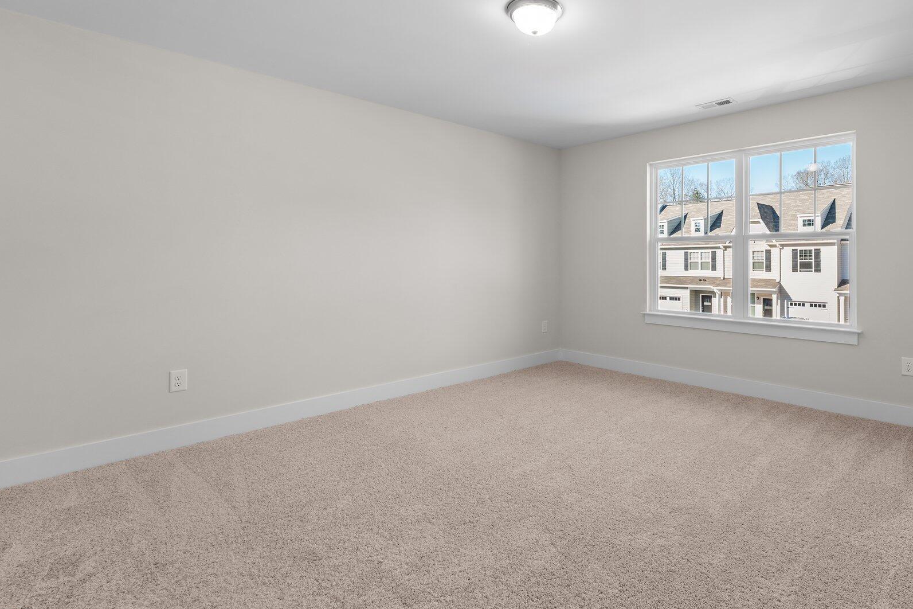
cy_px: 263
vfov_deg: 67.1
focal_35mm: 18
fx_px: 456
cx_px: 560
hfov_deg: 88.5
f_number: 7.1
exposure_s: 1/13
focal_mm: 14
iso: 200
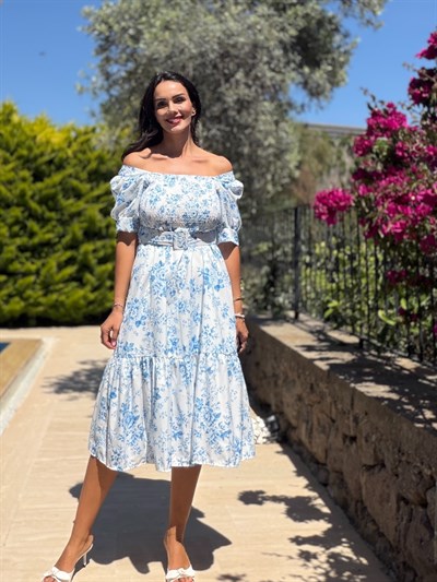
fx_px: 505
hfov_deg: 46.8
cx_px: 218
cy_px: 291
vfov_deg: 60.0
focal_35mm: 30
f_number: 1.9
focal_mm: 2.71
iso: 25
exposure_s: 1/2028
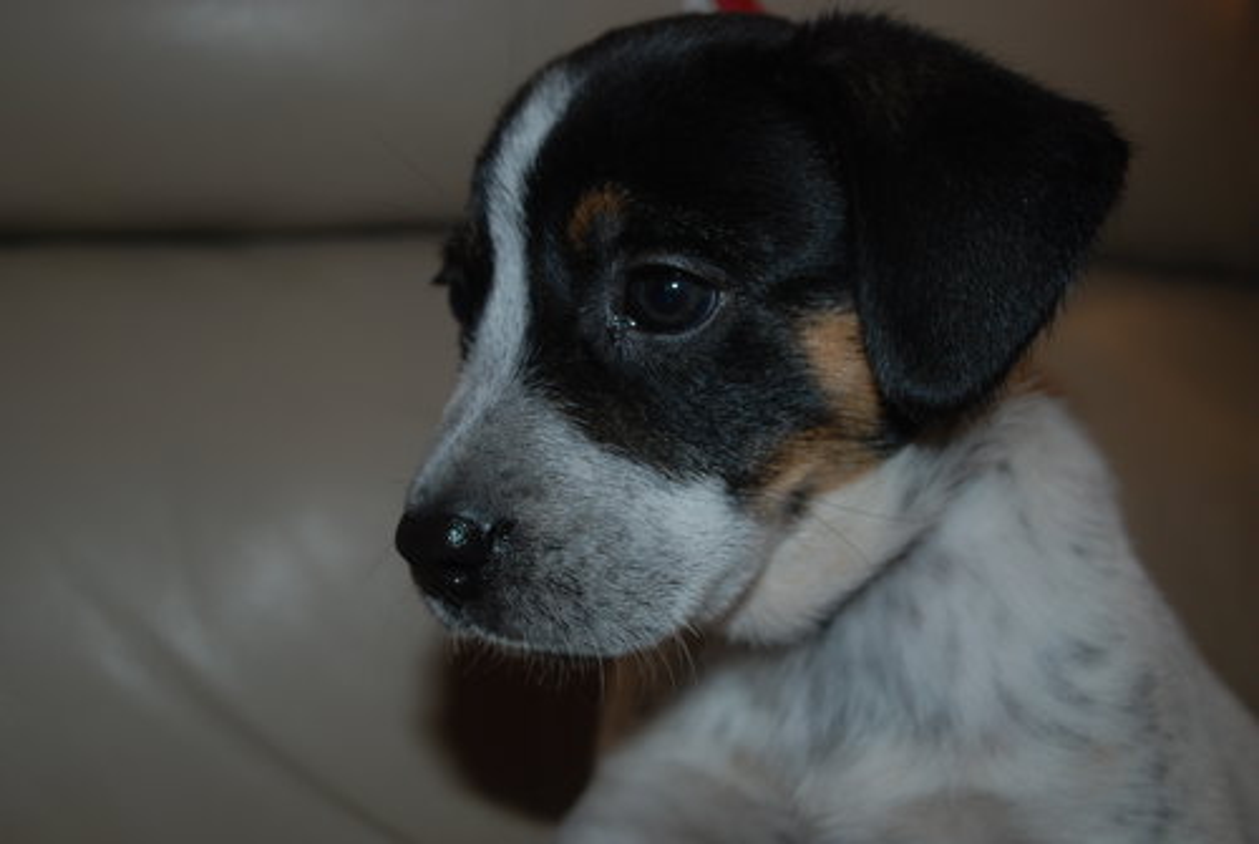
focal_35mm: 42
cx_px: 630
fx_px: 1471
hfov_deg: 46.3
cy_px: 422
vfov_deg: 32.0
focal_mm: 28
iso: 200
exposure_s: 1/60
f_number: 4.5
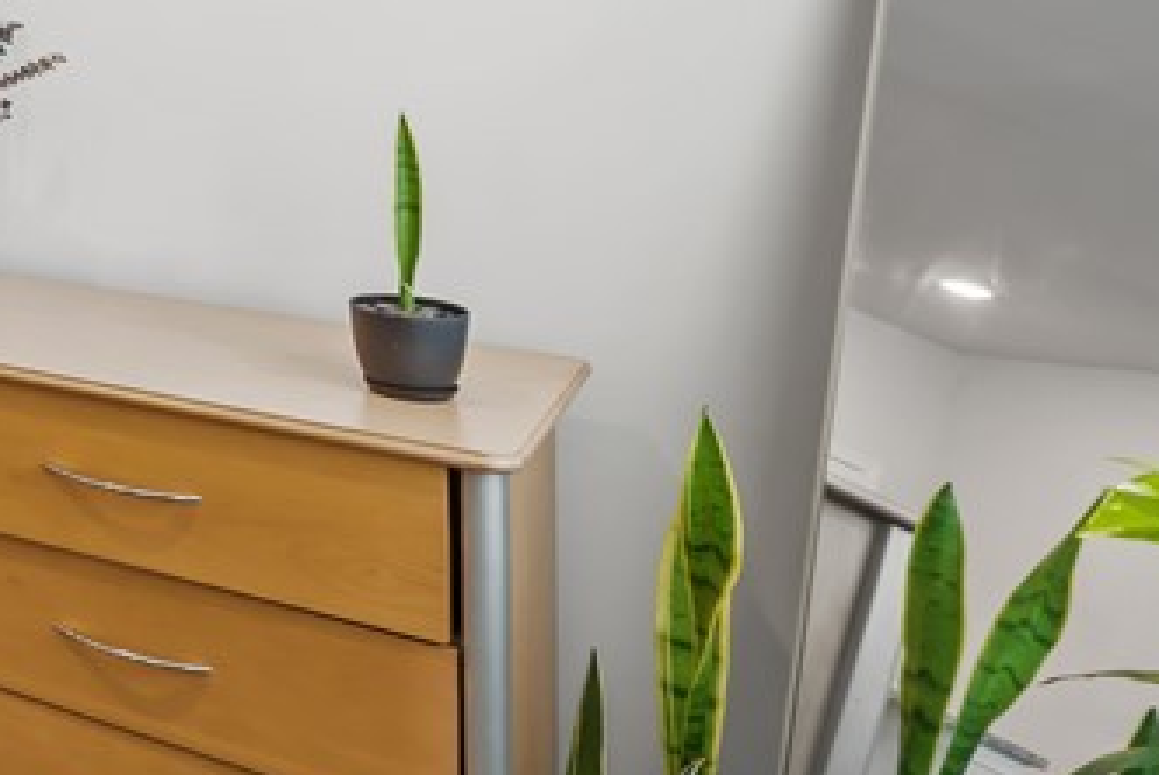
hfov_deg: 27.5
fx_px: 1579
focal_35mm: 49
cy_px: -49
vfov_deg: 25.8
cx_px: -583
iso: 1250
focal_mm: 15
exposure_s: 1/30
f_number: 7.1
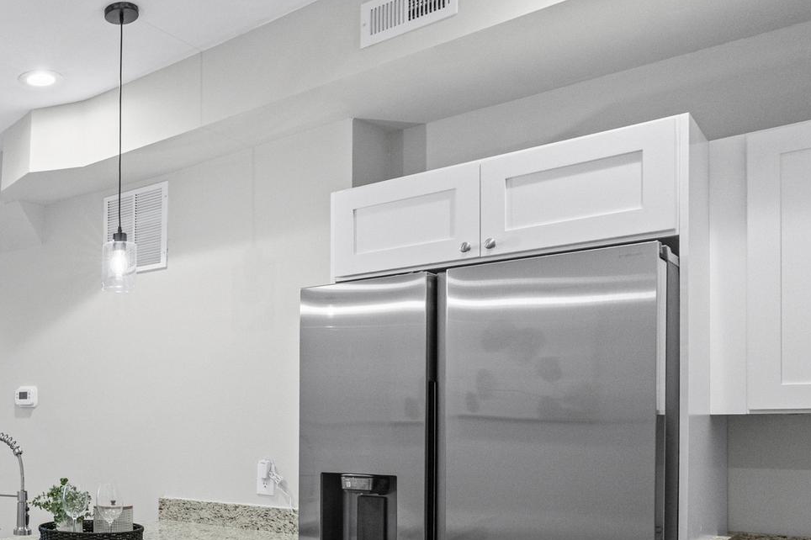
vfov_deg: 35.5
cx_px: 20
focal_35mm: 34
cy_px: 526
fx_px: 766
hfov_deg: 47.4
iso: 2500
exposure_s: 1/13
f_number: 9
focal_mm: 16
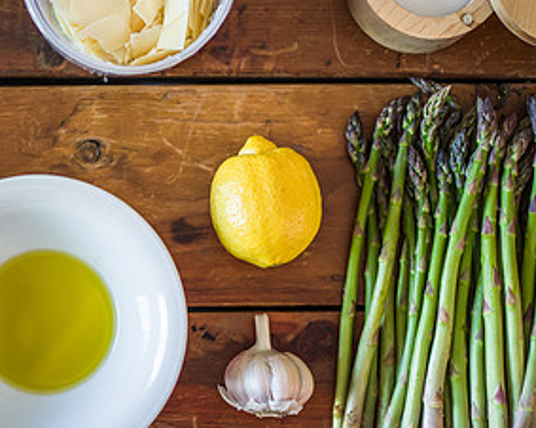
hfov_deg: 27.0
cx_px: 194
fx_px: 1110
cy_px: 202
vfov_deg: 21.8
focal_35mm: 70
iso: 1250
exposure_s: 1/250
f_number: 2
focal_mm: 35
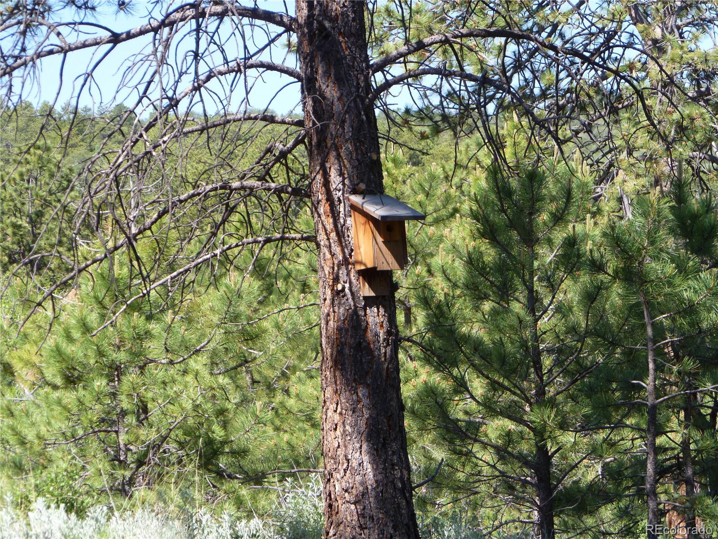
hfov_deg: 18.0
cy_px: 270
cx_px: 359
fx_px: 2261
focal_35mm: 109
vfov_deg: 13.6
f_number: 4.8
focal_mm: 19.5
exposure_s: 1/125
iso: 80
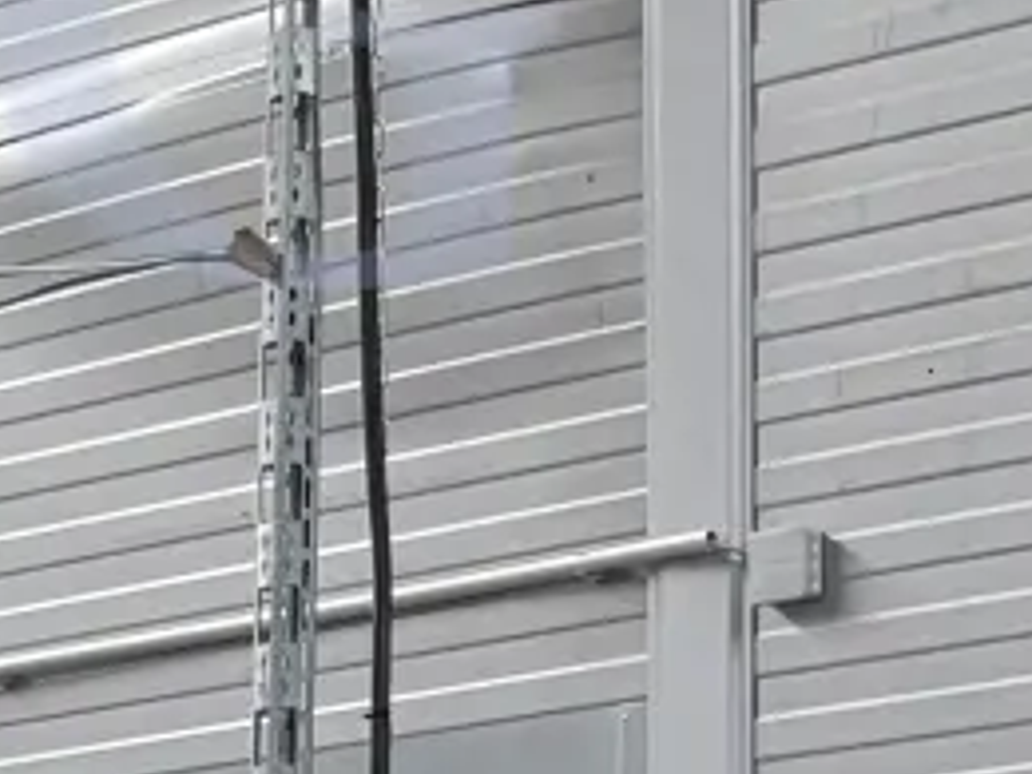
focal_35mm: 192
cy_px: 1985
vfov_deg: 7.2
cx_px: -8
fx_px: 5724
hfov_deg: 10.2
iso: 125
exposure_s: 1/121
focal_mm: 5.96
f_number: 1.6
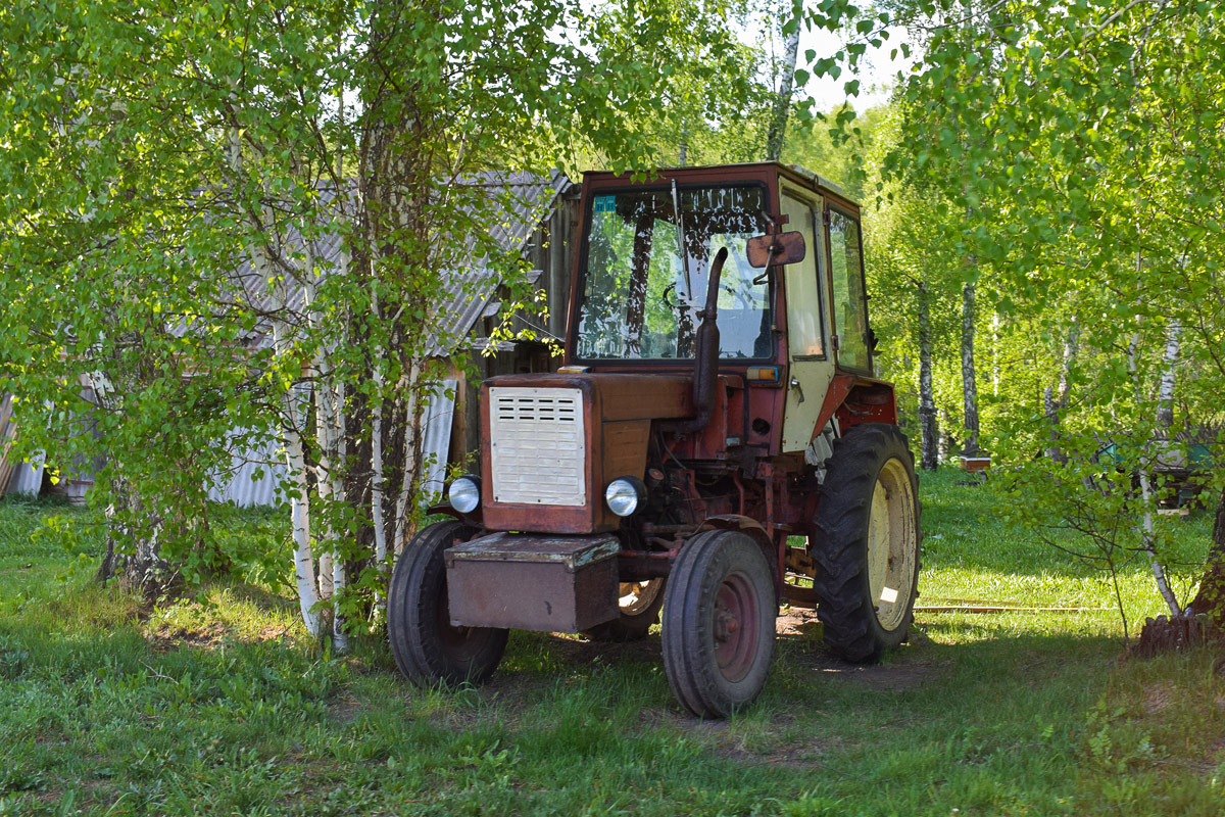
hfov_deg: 53.1
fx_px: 1225
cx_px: 612
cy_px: 408
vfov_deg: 36.9
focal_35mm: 36
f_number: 7.1
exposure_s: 1/200
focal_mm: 24
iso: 400
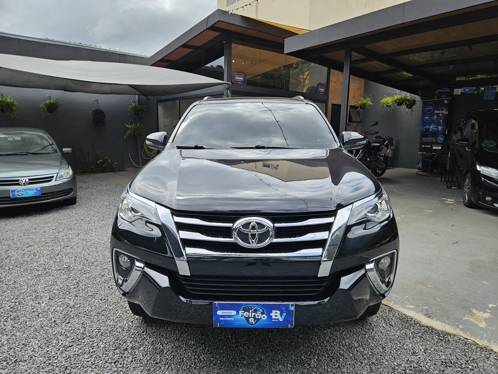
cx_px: 249
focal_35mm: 23
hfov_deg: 73.9
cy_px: 187
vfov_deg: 58.9
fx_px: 331
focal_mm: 5.4
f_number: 1.8
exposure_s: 1/1279
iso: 40
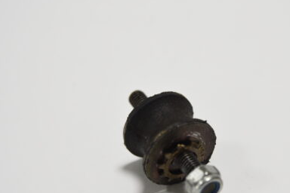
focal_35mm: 94
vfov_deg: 14.6
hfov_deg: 21.7
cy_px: 125
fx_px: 755
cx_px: 170
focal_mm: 45
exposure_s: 1/100
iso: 320
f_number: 2.8
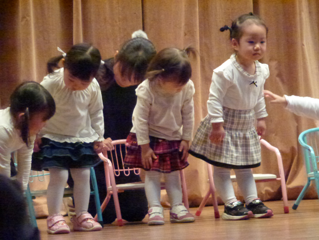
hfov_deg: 10.0
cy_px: 120
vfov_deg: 7.5
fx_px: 1815
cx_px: 160
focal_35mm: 197
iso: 1600
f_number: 5.5
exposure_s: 1/60
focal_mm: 35.2
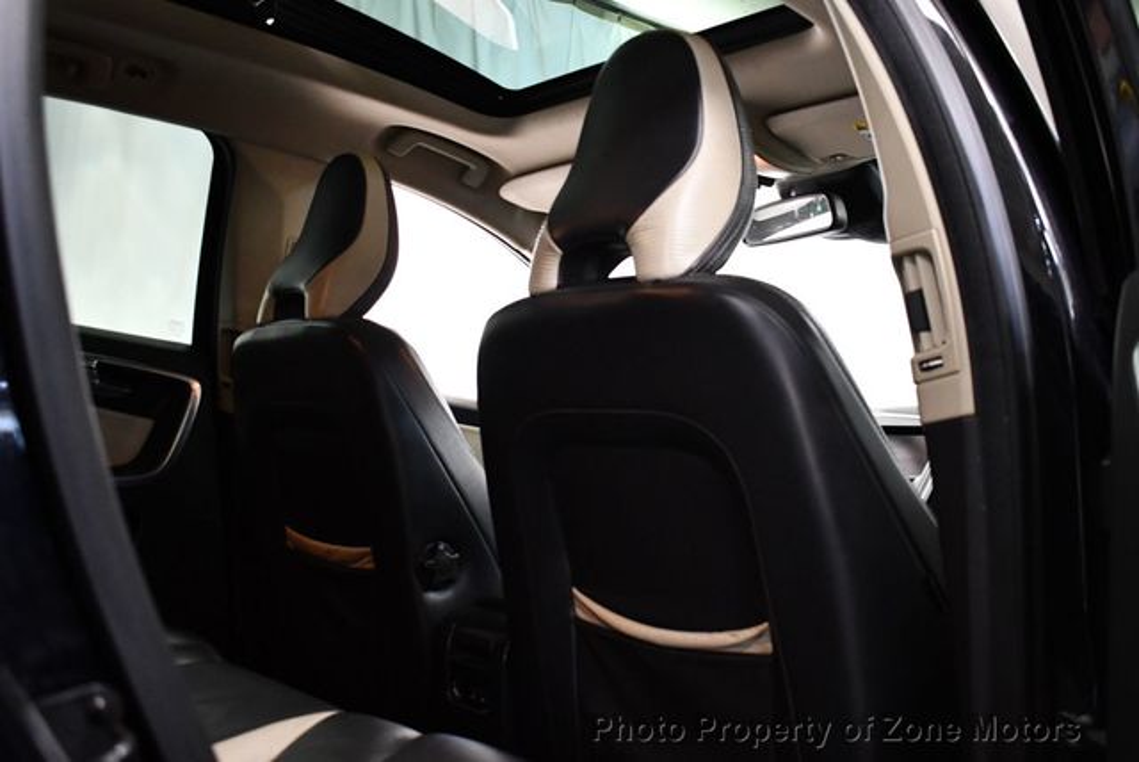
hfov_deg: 53.1
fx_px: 1140
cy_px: 381
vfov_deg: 36.9
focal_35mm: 36
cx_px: 570
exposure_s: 1/125
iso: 2800
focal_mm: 18
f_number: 3.5
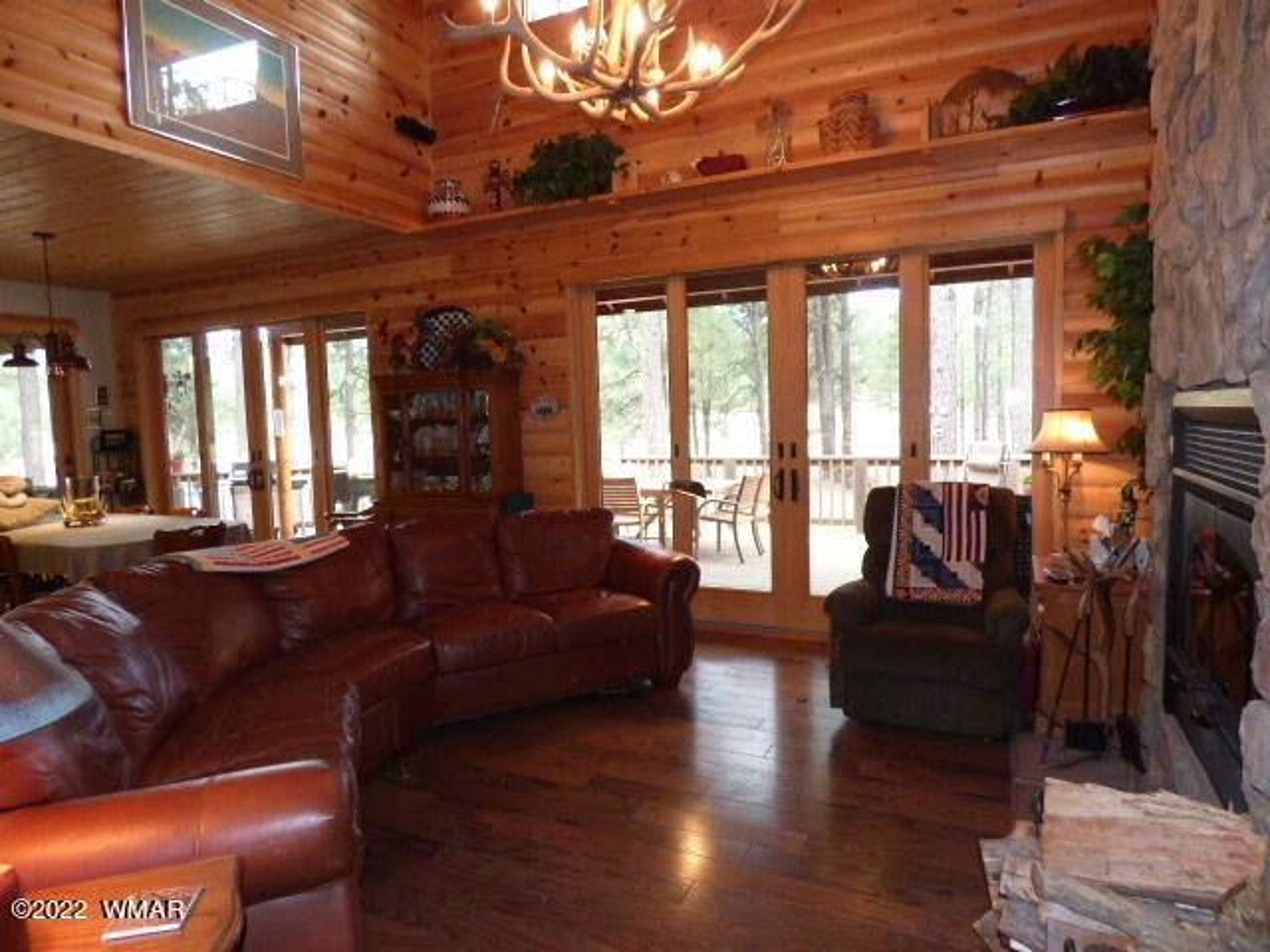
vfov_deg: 66.0
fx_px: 734
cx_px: 635
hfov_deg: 81.7
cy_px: 476
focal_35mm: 20
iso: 400
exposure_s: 1/60
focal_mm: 3.58
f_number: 2.8
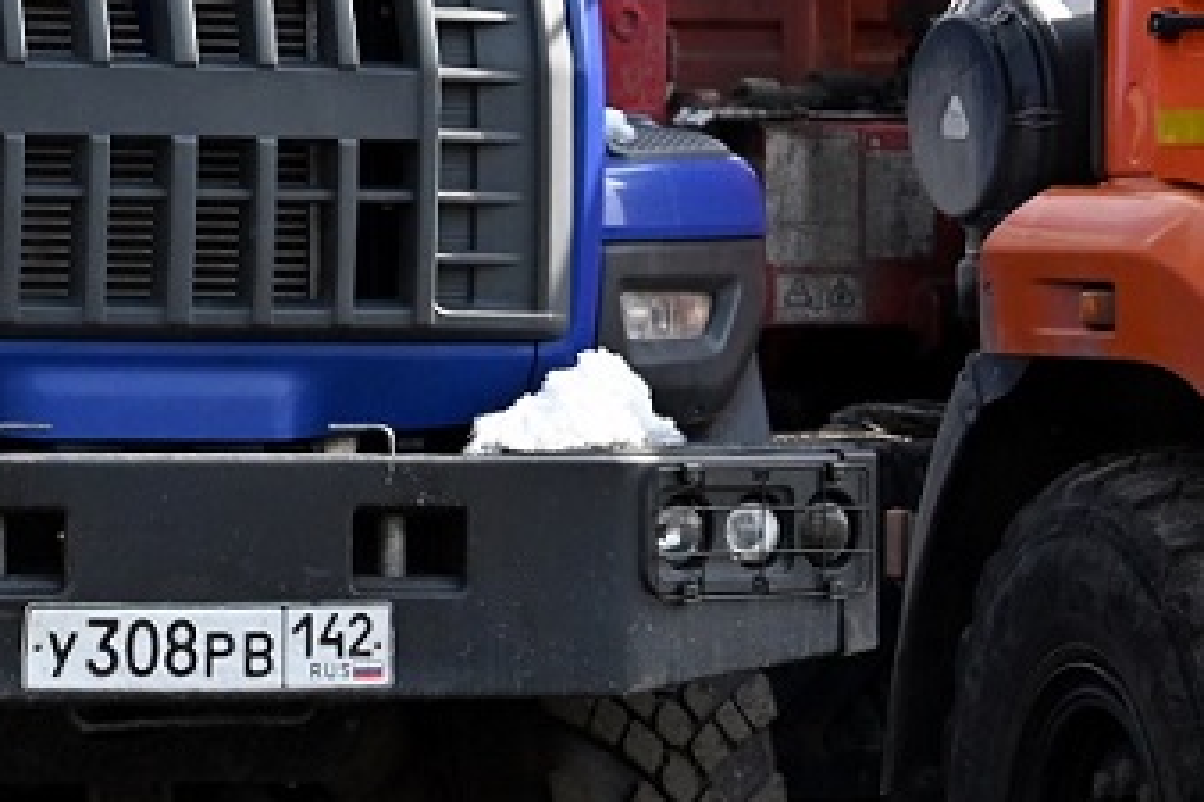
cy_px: 11
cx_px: -630
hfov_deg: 7.3
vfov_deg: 4.9
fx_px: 9259
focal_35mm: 277
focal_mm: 52
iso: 400
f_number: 5
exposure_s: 1/1250
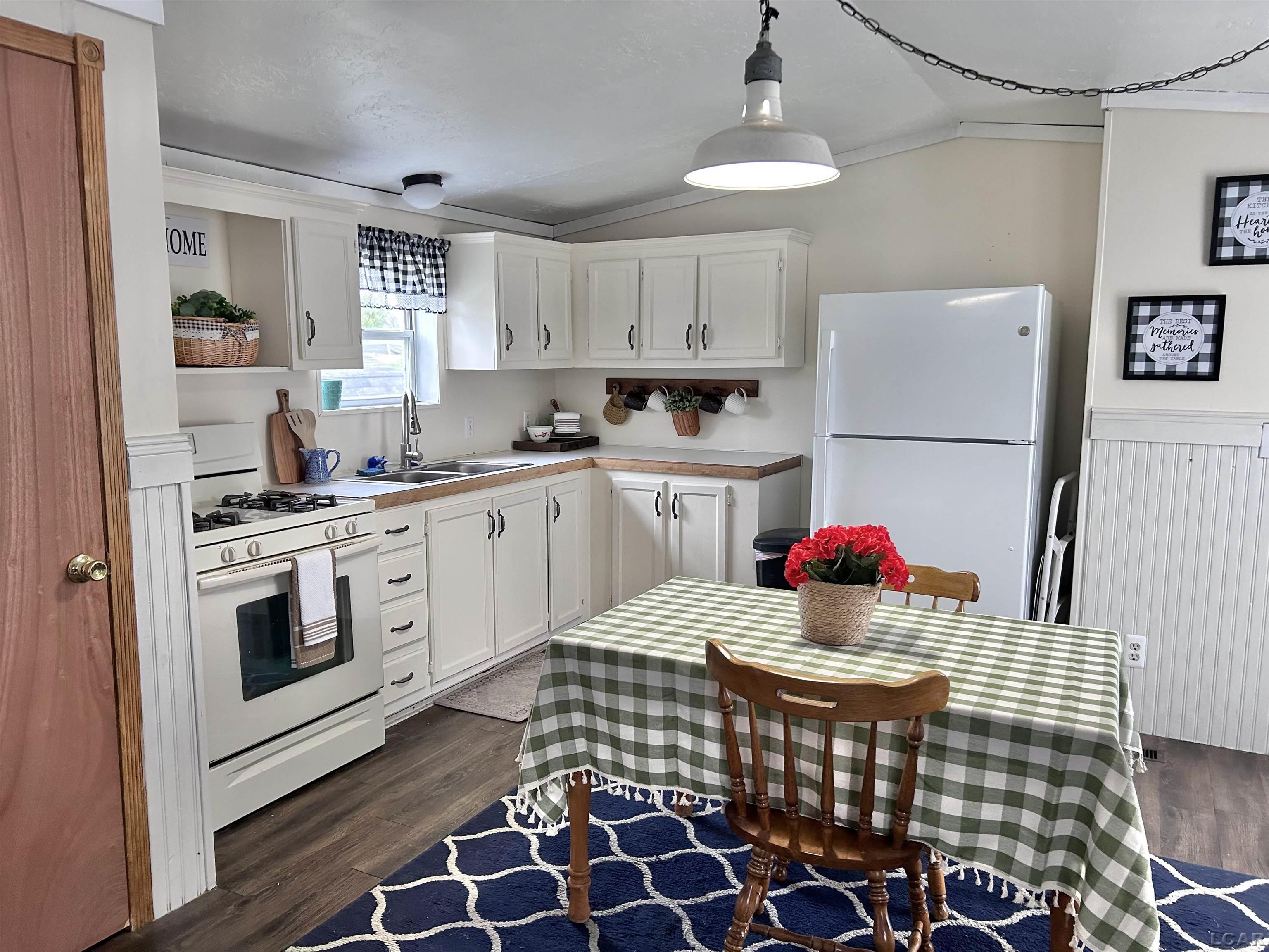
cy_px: 476
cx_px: 634
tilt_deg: -8.1
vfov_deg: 53.1
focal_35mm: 26
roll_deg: +0.3
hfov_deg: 67.3
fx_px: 953
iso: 200
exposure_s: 1/60
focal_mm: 5.7
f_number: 1.5
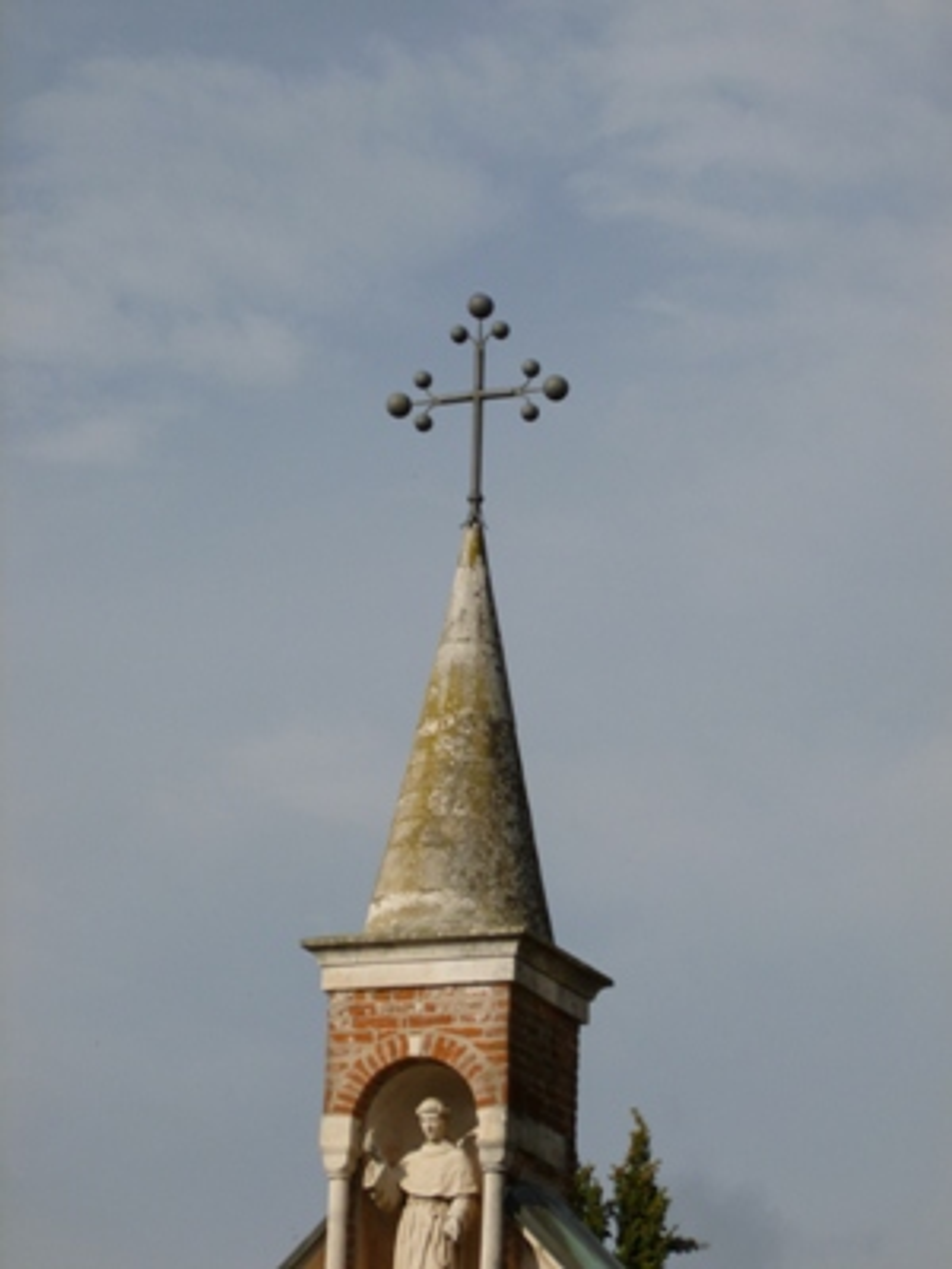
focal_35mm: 224
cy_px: 634
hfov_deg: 6.6
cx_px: 476
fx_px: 8214
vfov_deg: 8.8
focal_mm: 40
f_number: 5.9
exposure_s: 1/800
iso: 100
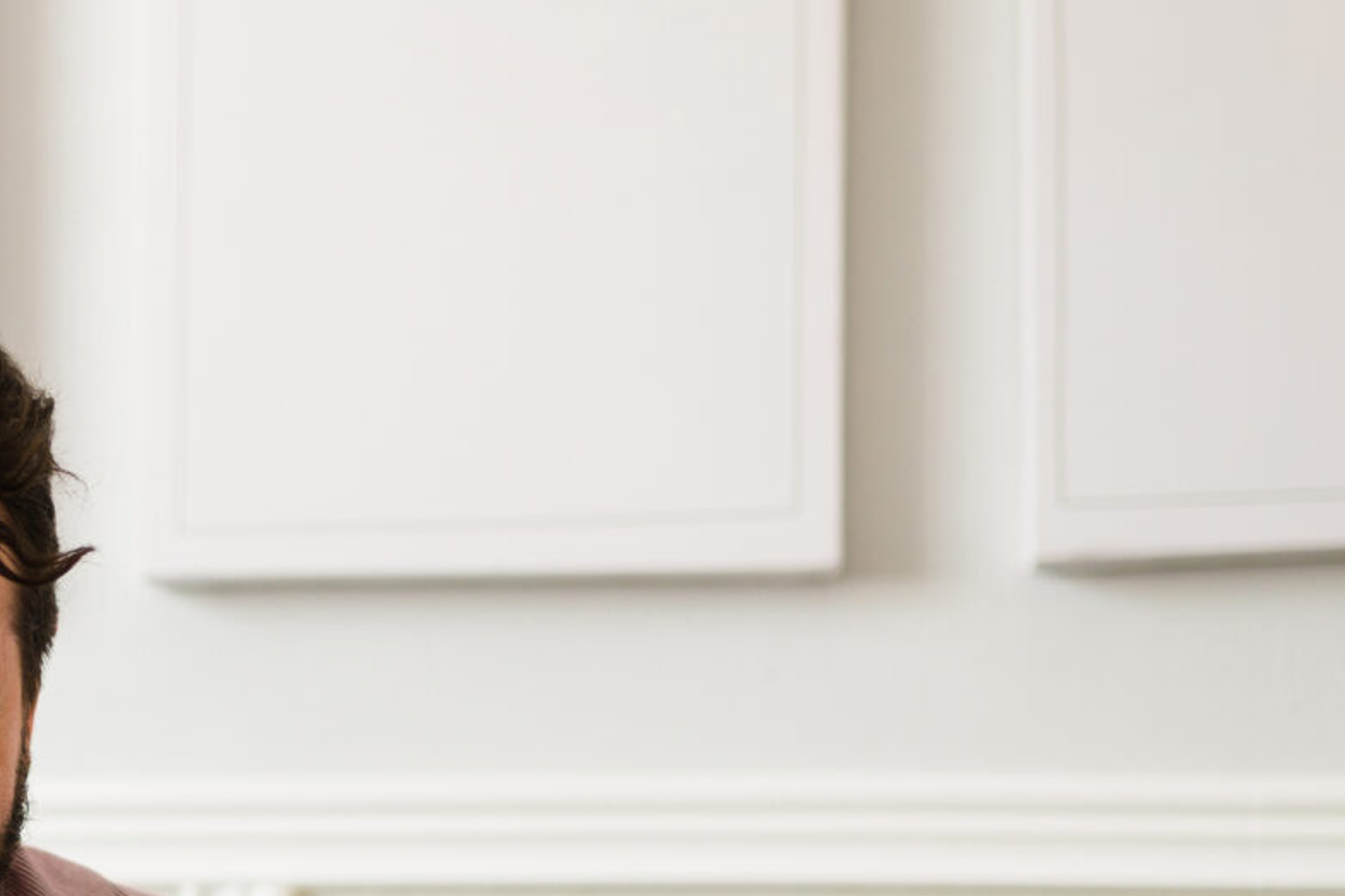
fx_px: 4259
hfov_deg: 17.3
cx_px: -176
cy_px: 1298
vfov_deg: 11.6
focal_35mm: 114
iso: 200
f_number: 1.8
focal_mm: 35
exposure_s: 1/125
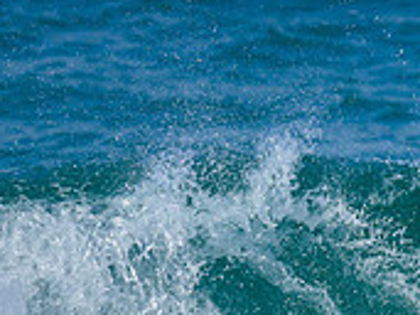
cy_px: 398
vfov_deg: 0.4
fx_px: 43552
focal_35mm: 3592
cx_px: 632
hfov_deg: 0.6
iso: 360
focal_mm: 800
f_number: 6.3
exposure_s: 1/2000
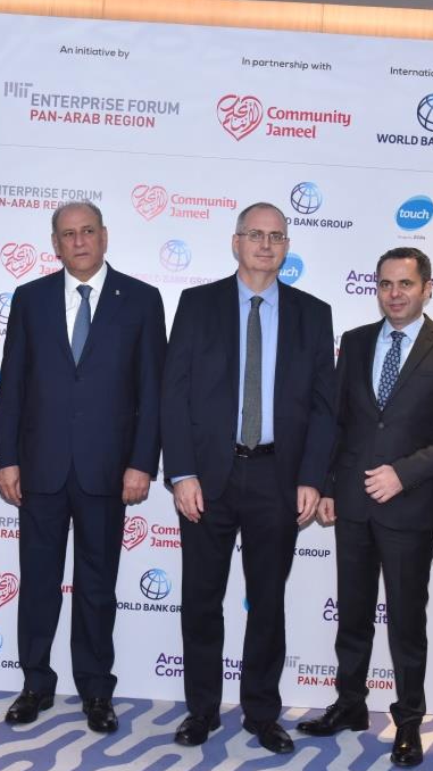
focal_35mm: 57
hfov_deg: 21.0
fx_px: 1164
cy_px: 386
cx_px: 148
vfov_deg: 36.6
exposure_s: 1/250
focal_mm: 36
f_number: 4.5
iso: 1250
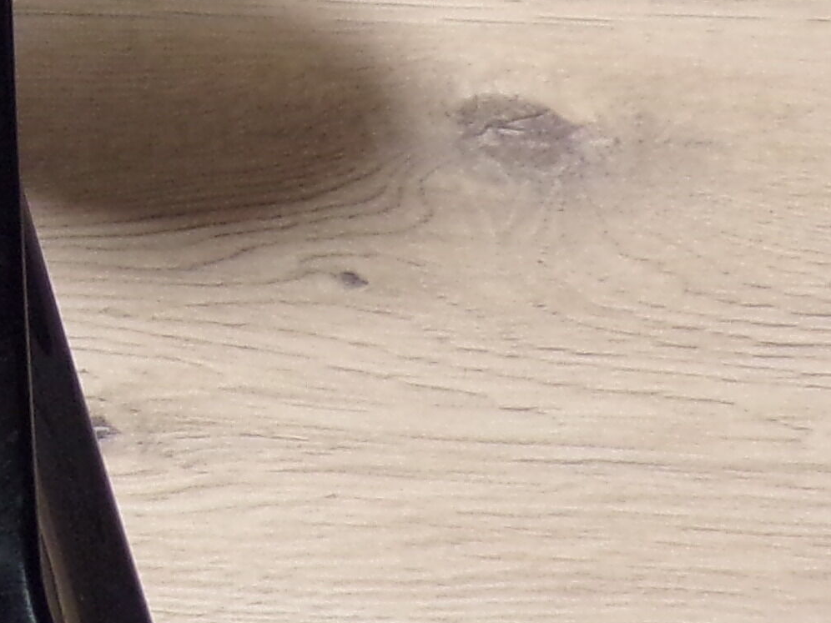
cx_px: -577
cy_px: 68
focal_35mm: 111
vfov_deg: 13.2
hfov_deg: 15.6
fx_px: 2665
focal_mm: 4.3
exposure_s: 1/26
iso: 200
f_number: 3
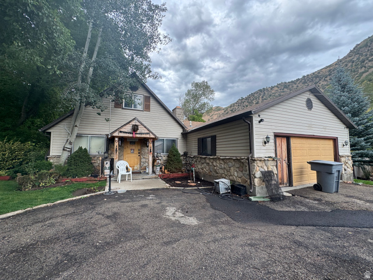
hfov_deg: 102.1
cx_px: 186
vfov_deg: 85.7
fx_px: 151
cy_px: 140
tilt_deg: +4.7
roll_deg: +0.1
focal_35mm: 14
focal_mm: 2.22
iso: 50
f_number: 2.2
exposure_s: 1/99
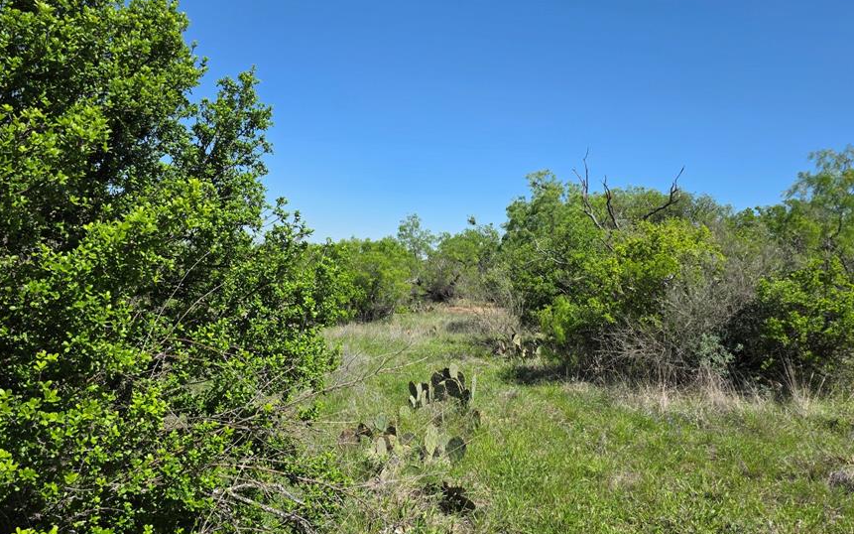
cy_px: 238
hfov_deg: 64.6
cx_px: 458
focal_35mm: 29
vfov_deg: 43.1
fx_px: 675
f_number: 1.7
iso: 80
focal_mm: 6.3
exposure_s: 1/6150
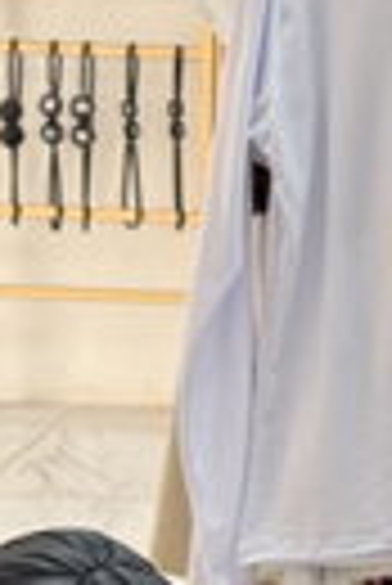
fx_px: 3339
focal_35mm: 205
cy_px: 61
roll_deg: -1.0
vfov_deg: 10.0
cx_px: 897
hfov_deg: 6.4
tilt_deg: -6.3
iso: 125
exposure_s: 1/50
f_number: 1.78
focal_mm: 6.76
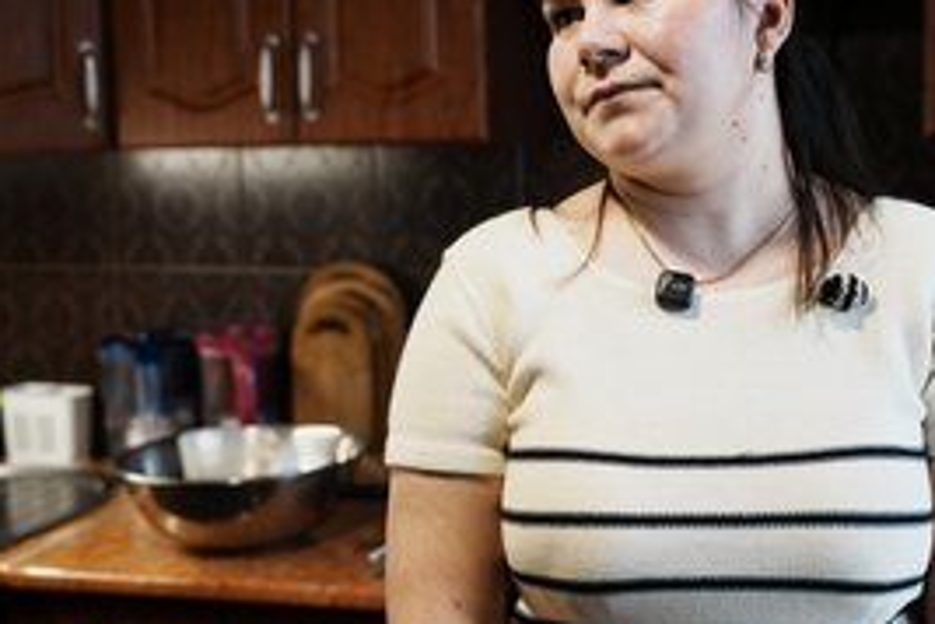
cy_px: 240
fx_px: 1402
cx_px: 606
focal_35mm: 54
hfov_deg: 36.6
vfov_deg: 25.0
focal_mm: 36
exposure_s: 1/320
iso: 1000
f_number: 2.8
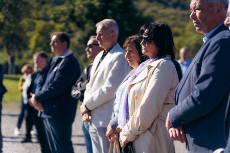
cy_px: 76
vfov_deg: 14.6
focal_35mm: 94
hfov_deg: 21.7
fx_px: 601
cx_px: 115
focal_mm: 94
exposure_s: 1/5000
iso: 100
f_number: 2.8
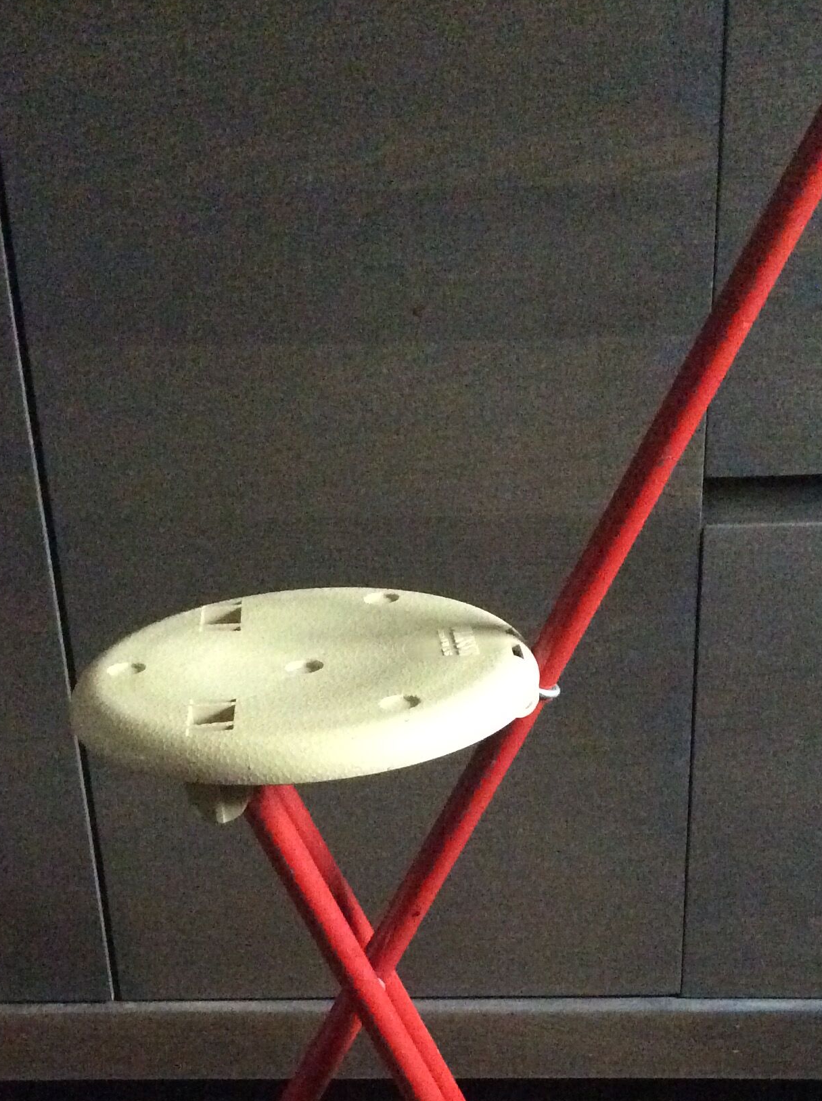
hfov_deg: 28.5
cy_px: 804
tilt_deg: -25.5
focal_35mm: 51
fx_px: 1619
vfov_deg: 36.8
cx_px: 453
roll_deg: +2.1
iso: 640
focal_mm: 3.3
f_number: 2.4
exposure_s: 1/17
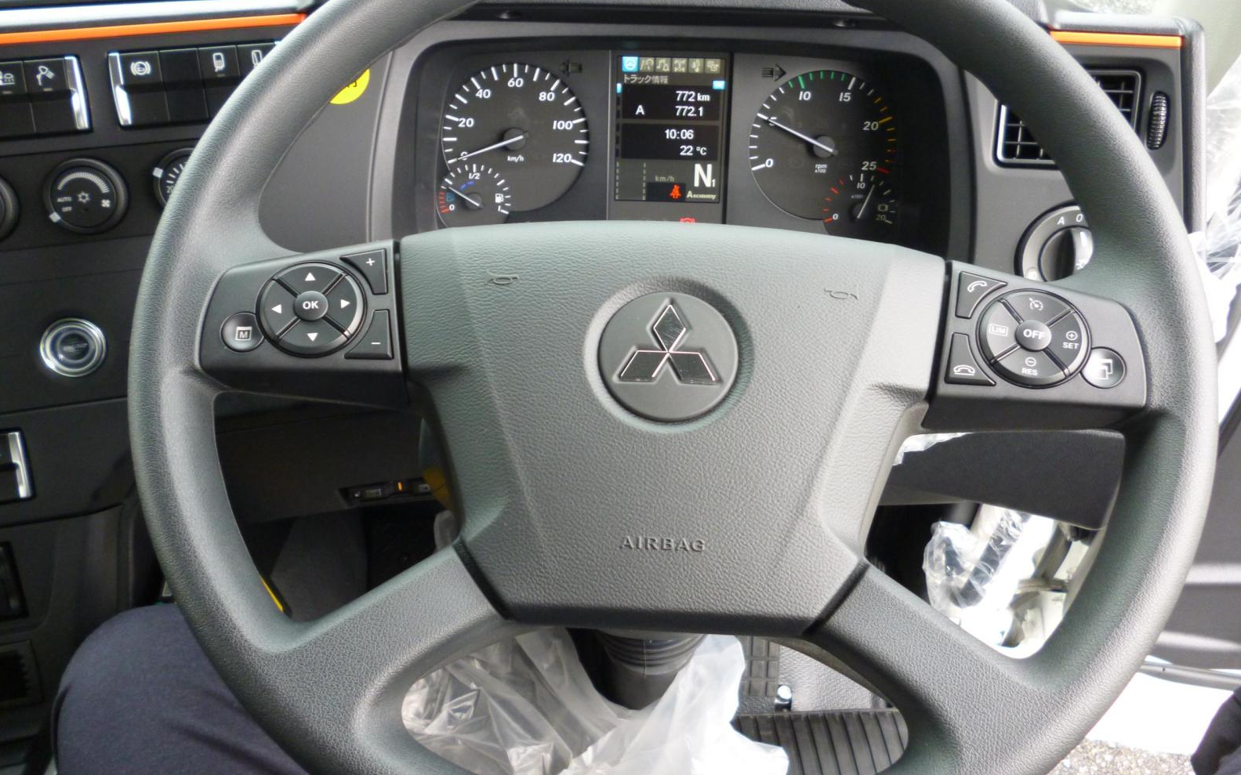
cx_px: 622
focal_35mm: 30
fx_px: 1015
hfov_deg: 62.9
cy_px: 364
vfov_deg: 41.8
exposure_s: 1/60
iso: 250
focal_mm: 5
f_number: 3.1
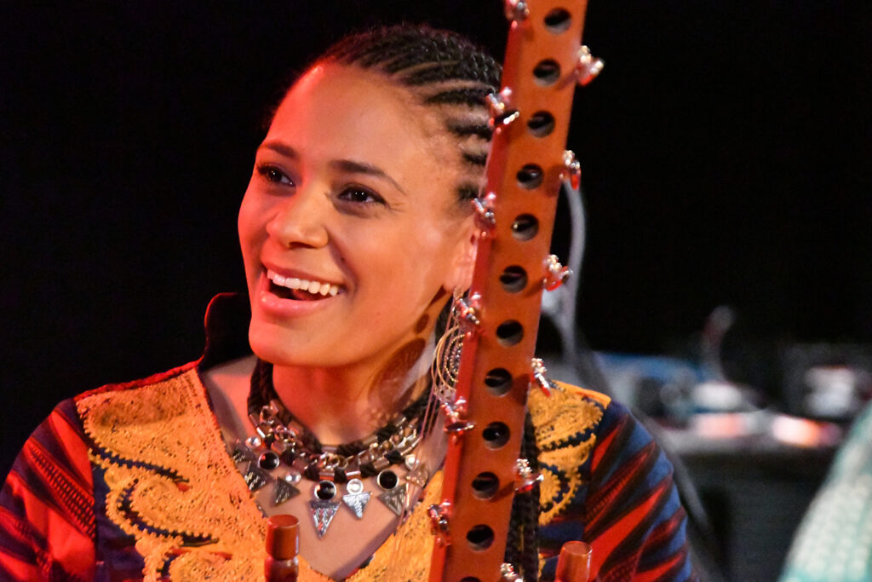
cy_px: 291
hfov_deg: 4.2
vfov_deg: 2.8
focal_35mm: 495
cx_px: 436
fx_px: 11991
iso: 40000
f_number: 5.6
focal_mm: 330
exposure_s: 1/125
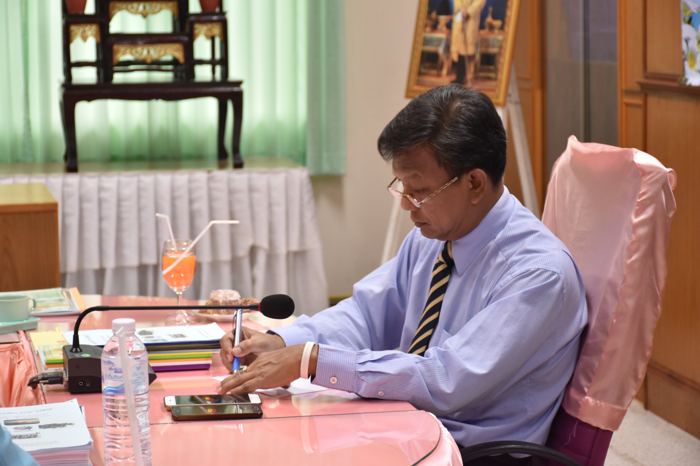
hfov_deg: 21.9
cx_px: 350
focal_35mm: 93
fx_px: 1808
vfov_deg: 14.7
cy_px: 233
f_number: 5
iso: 800
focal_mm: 62
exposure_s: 1/80
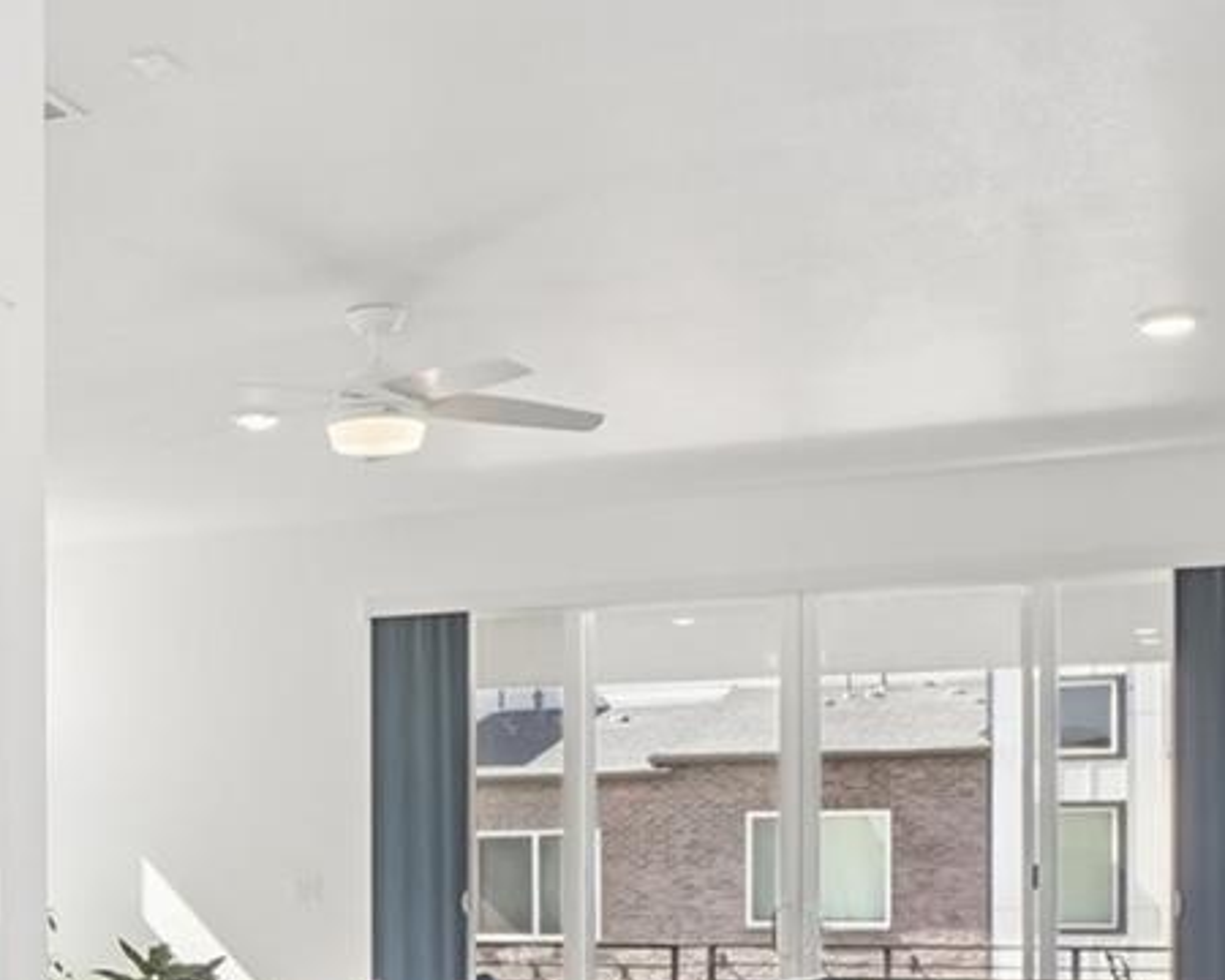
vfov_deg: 24.2
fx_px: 2175
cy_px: 991
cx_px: 19
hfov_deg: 29.5
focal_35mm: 60
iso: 320
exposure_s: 1/30
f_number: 8
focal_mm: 12
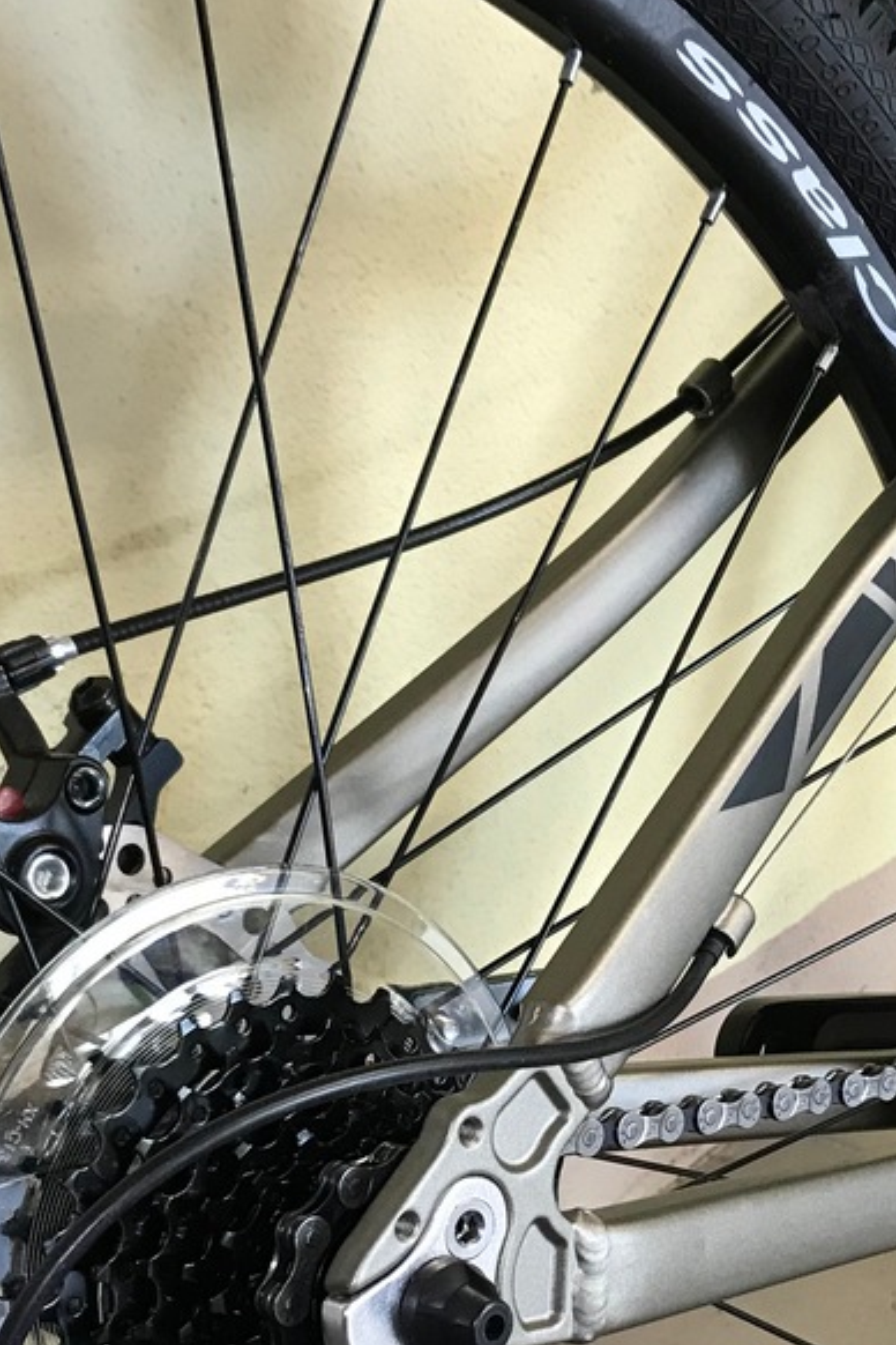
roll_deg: -7.2
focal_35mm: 64
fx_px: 2389
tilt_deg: -19.1
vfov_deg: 31.0
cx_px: 587
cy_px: 975
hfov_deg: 21.2
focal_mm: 3.99
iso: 40
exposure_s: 1/19
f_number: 1.8
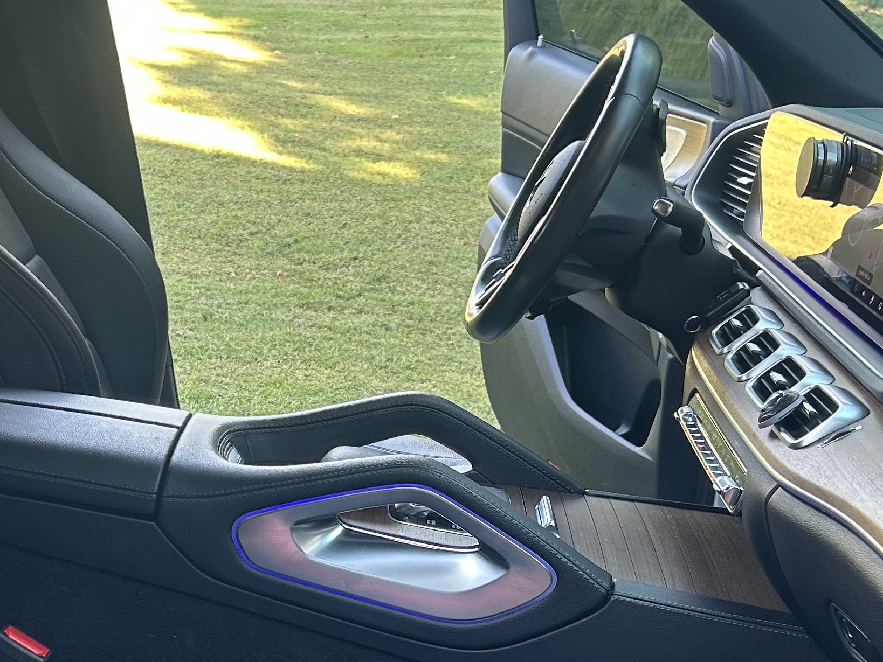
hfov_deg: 30.0
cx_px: 280
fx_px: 1633
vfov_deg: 22.9
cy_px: 428
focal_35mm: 64
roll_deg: -4.1
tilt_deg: -23.5
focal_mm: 5.7
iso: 80
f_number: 1.5
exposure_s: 1/121
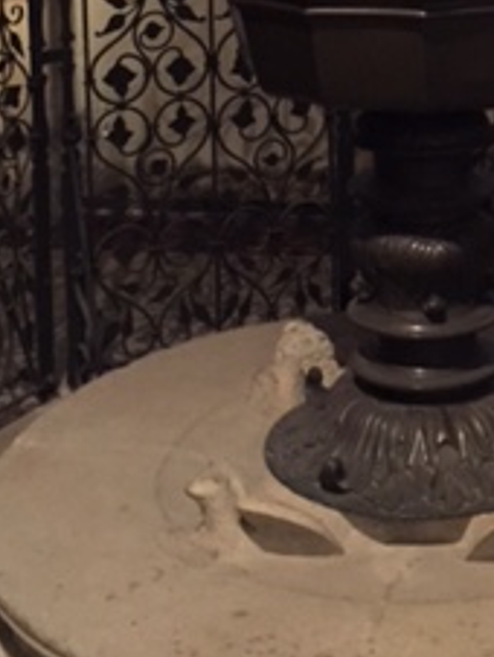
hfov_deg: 17.7
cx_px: 450
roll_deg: +0.2
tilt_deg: -4.8
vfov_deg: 22.5
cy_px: -58
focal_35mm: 82
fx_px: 1557
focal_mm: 4.15
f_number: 2.2
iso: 400
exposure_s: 1/17
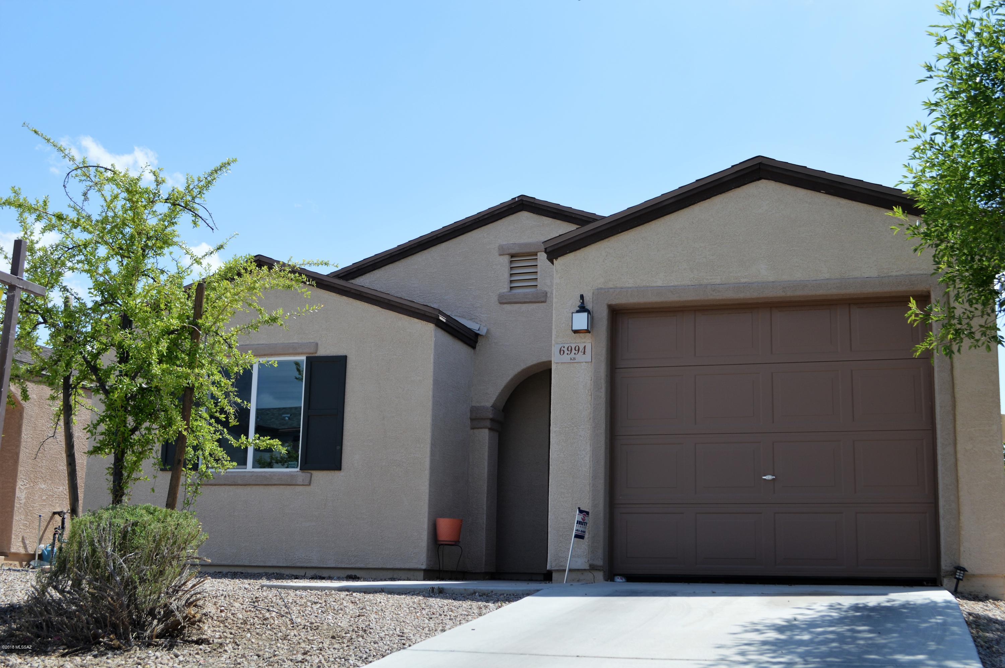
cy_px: 334
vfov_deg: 30.8
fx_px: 1213
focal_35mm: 44
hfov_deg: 45.0
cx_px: 502
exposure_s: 1/250
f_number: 8
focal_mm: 29
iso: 100
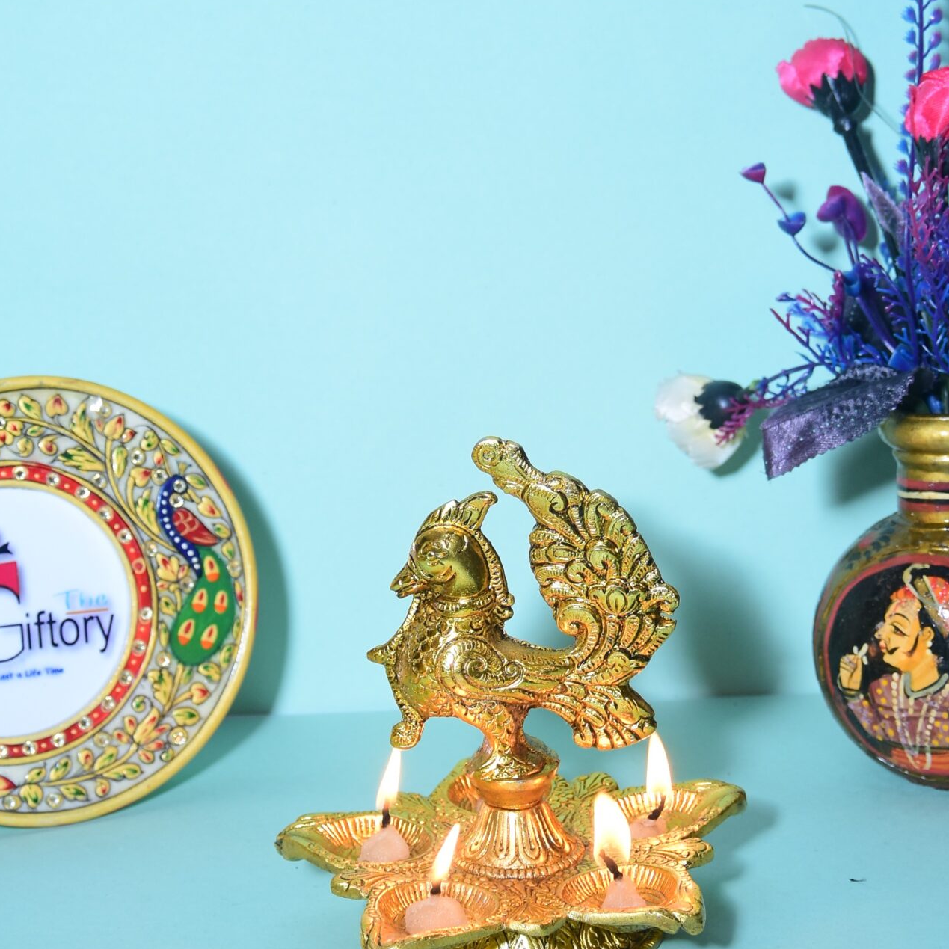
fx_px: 2233
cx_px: 463
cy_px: 568
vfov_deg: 24.0
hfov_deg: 24.0
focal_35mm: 72
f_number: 4
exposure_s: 1/125
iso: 250
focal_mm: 28
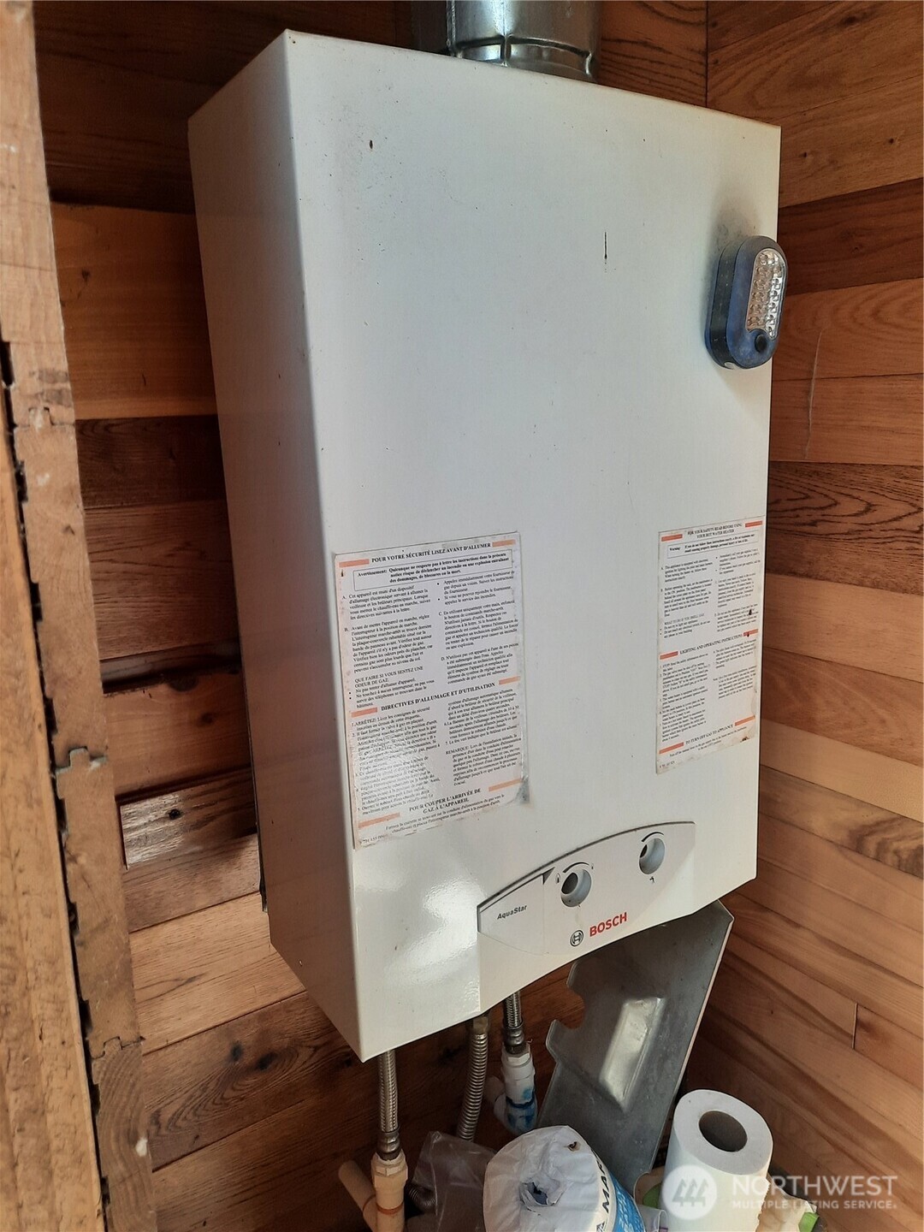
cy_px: 616
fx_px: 890
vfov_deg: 69.4
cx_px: 462
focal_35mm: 25
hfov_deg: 54.9
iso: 100
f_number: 2
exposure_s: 1/60
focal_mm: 4.6
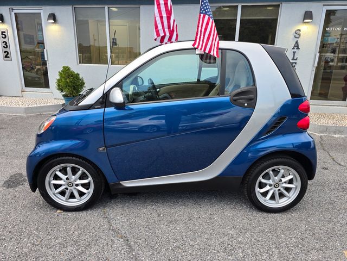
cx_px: 174
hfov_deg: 73.9
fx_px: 231
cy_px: 130
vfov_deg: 58.9
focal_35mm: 23
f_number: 1.7
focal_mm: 6.3
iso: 32
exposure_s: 1/120
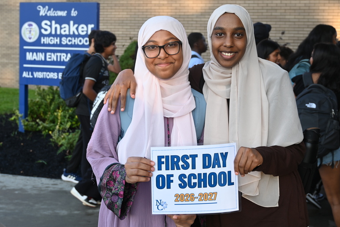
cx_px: 187
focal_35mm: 46
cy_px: 104
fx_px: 431
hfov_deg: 43.0
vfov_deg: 29.4
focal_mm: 34.5
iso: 220
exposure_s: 1/250
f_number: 4
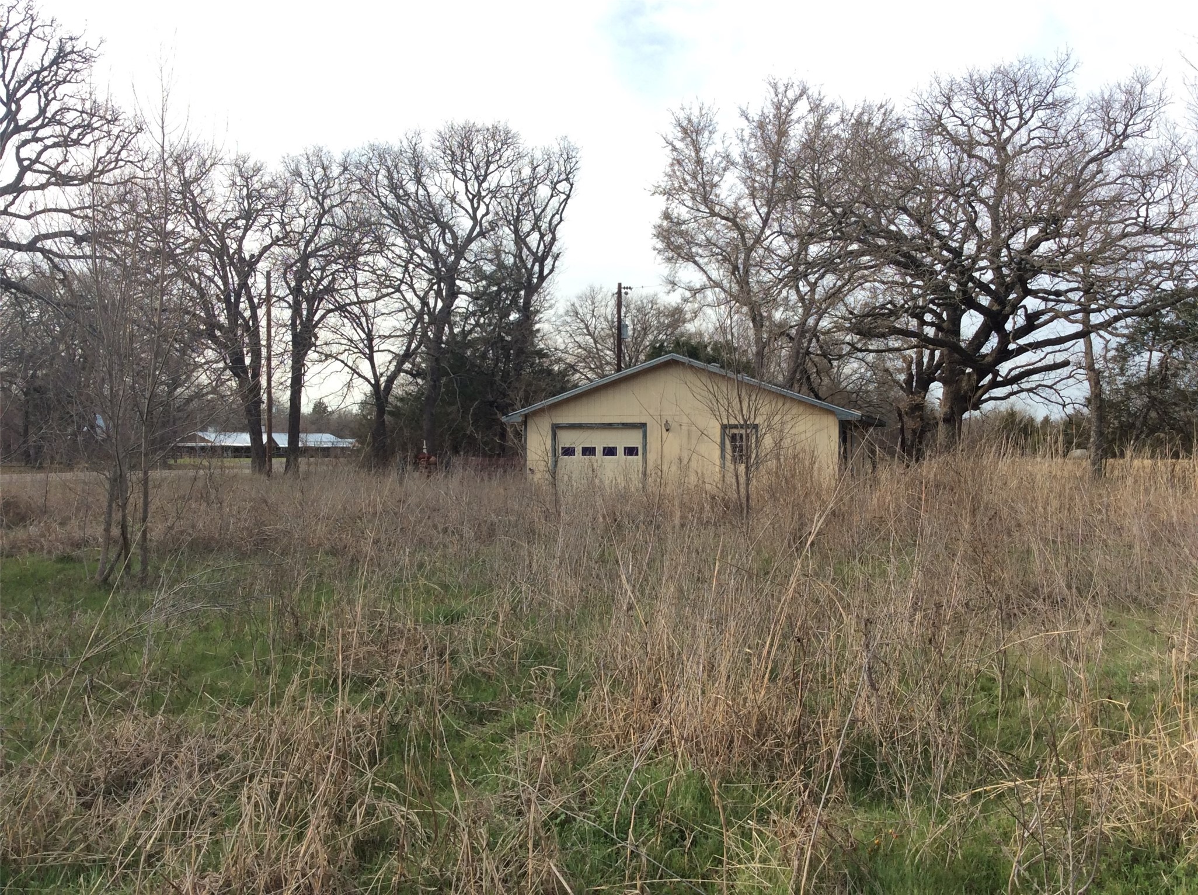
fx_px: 1106
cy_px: 448
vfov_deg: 44.0
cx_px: 599
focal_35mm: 32
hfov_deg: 56.9
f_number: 2.4
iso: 32
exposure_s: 1/572
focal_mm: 3.3
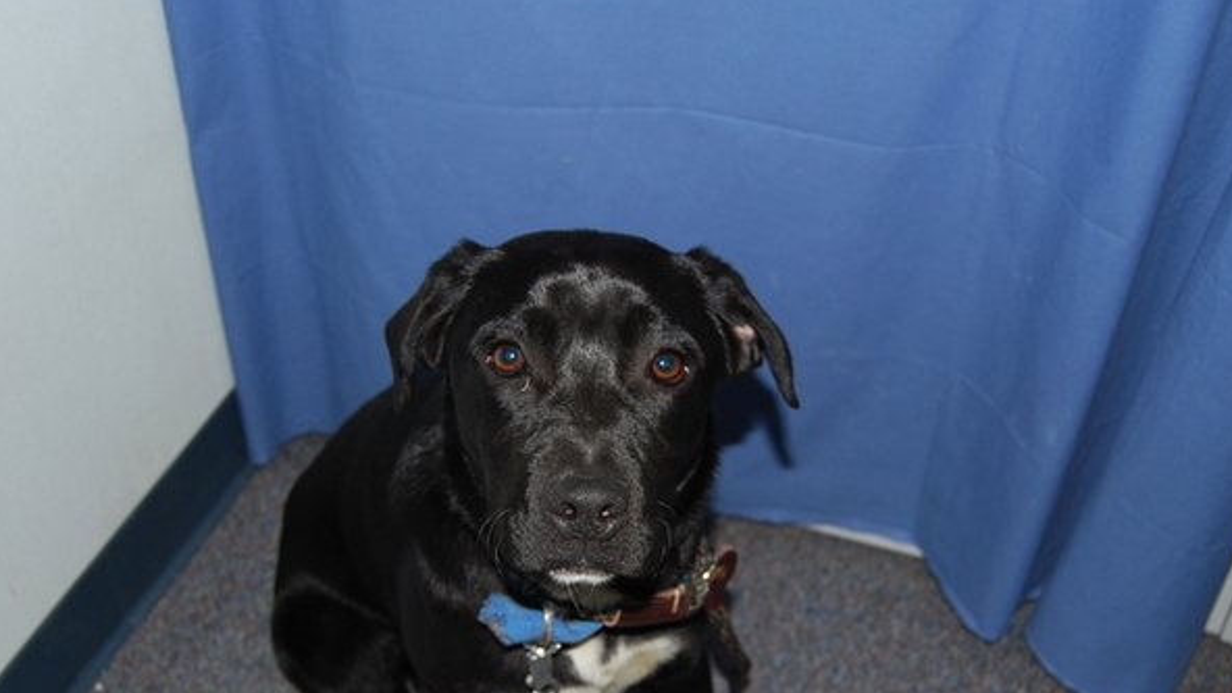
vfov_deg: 24.3
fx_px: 1601
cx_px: 591
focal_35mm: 49
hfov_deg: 42.1
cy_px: 481
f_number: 4
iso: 200
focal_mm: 24
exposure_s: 1/60
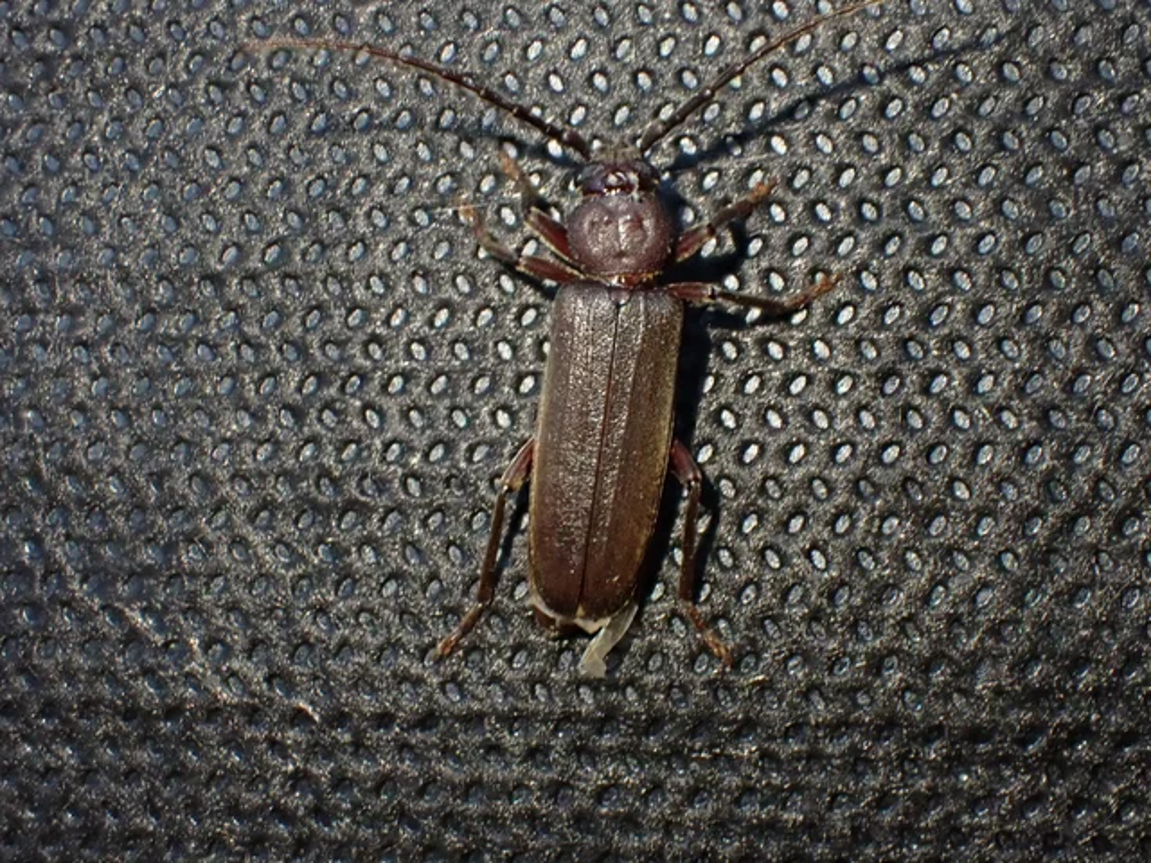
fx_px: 1663
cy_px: 432
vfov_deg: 29.1
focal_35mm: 50
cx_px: 576
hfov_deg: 38.2
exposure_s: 1/80
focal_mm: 9.01
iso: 800
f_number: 4.5
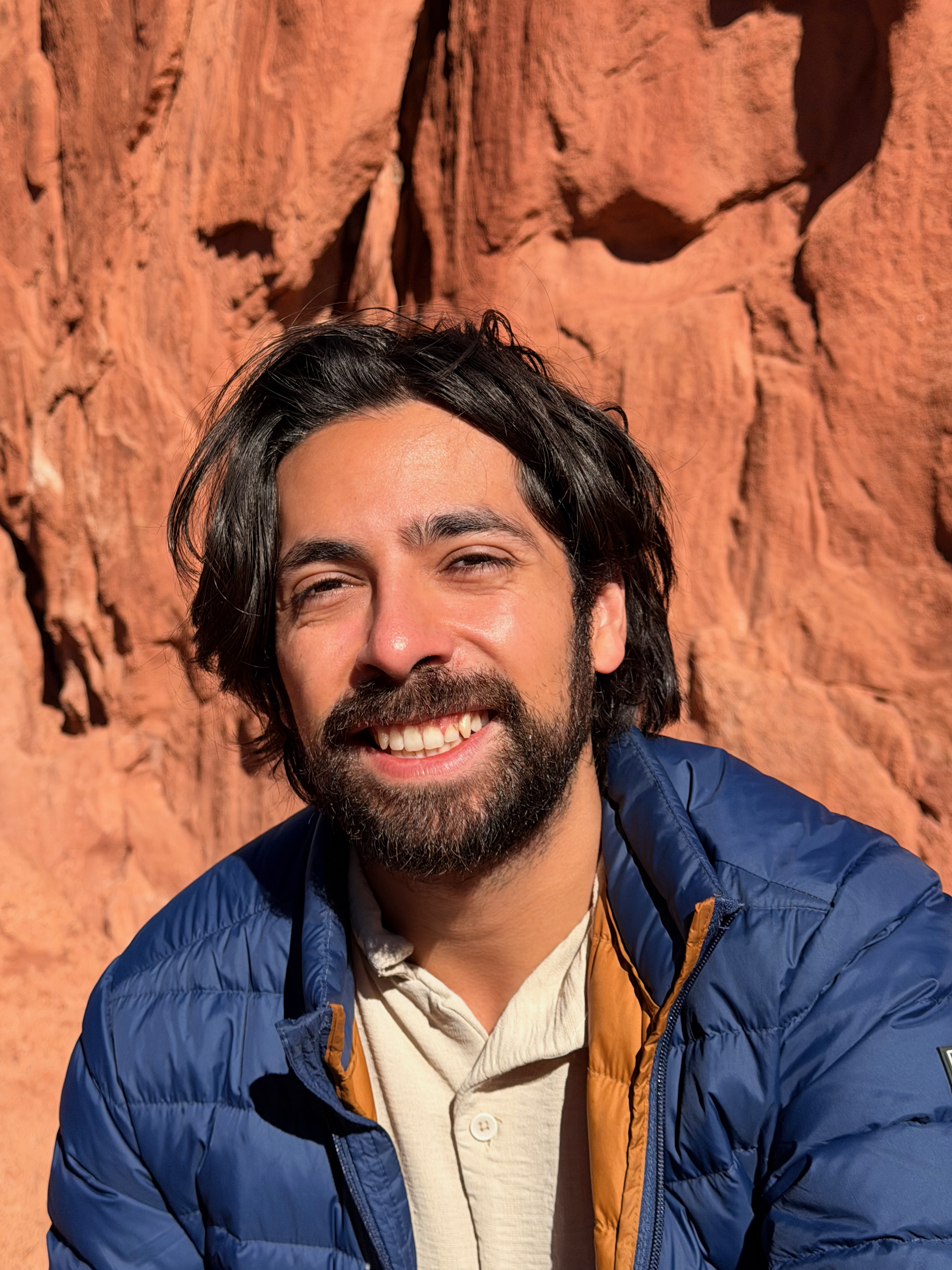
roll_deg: +2.6
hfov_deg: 28.0
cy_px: 634
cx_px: 454
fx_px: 1907
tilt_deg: +5.0
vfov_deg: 36.8
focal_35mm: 52
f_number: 1.78
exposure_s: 1/5208
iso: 64
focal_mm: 6.76
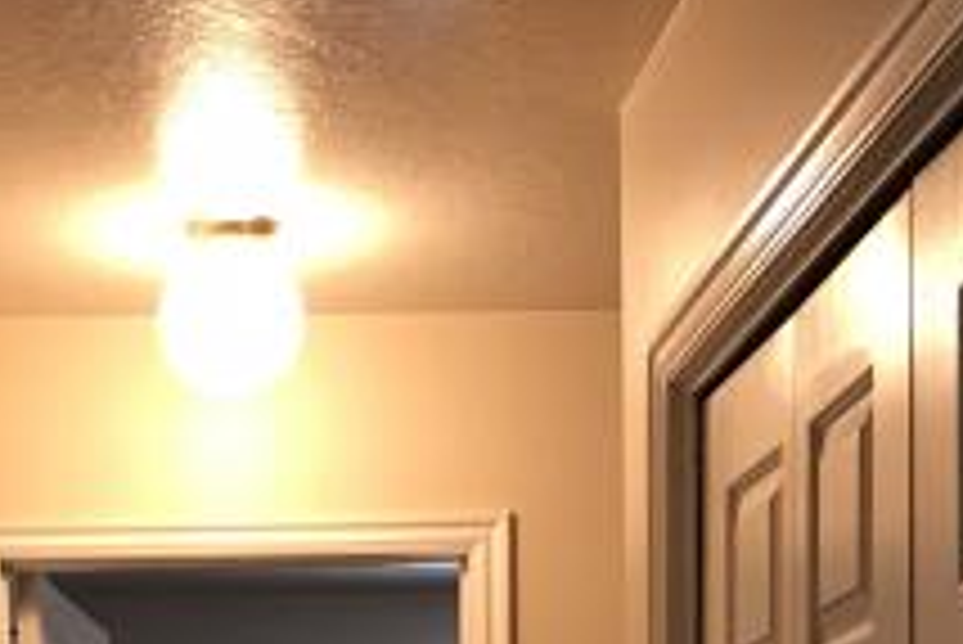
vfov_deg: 14.4
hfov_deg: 23.1
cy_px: 1049
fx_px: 2329
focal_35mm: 87
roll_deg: +1.1
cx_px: 202
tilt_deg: -2.2
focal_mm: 3.99
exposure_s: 1/17
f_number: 1.8
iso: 40
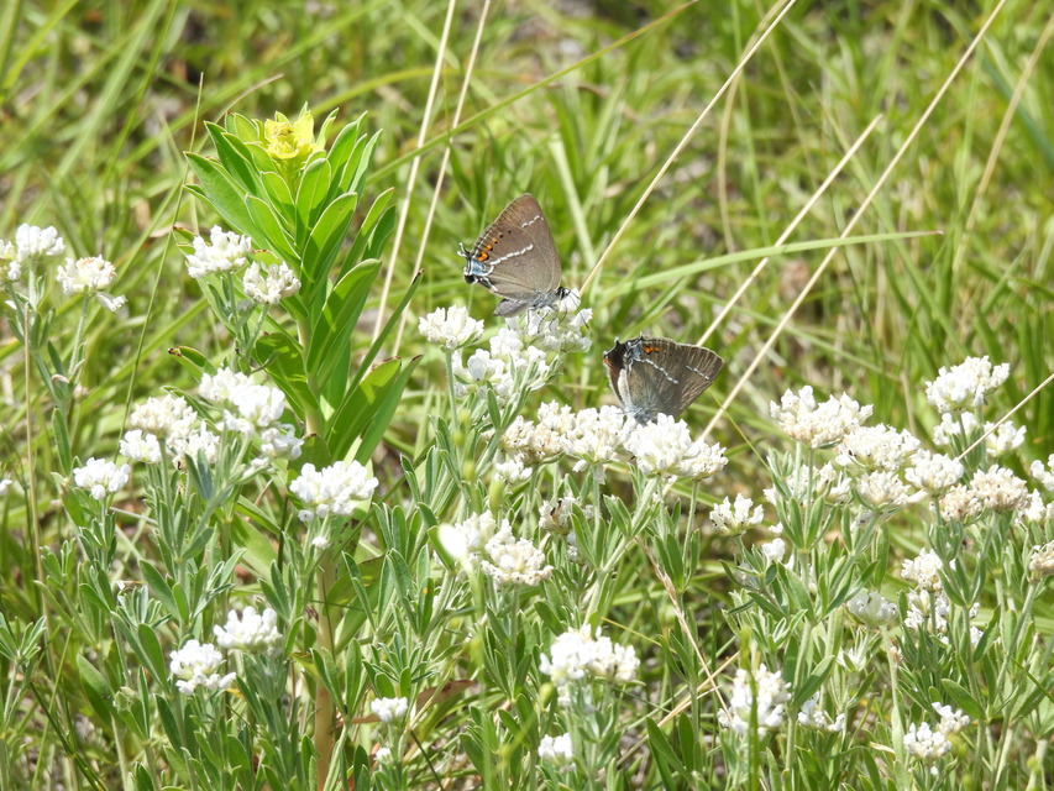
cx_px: 527
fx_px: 16749
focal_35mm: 550
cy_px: 396
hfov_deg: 3.6
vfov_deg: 2.7
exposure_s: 1/400
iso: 100
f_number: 5
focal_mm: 98.1
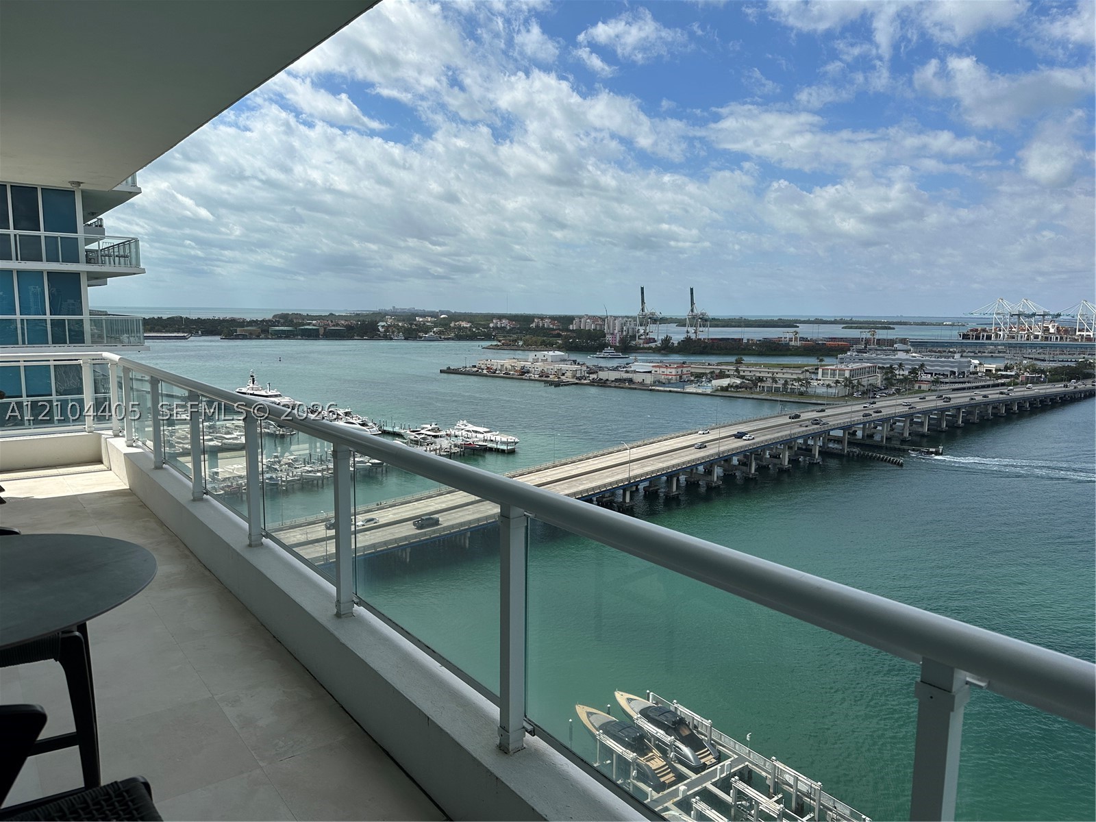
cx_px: 548
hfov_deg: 71.6
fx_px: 760
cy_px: 411
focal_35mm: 24
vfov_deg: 56.8
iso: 80
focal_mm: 6.86
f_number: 1.78
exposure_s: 1/8929
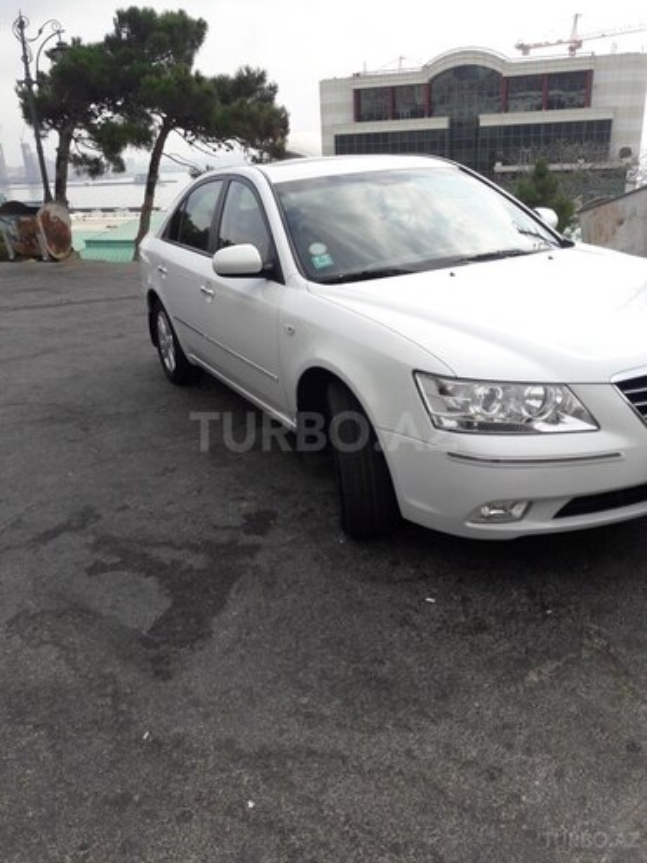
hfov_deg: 49.7
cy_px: 432
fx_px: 698
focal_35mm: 28
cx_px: 324
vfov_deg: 63.4
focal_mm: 3.7
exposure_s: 1/1318
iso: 40
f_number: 1.9
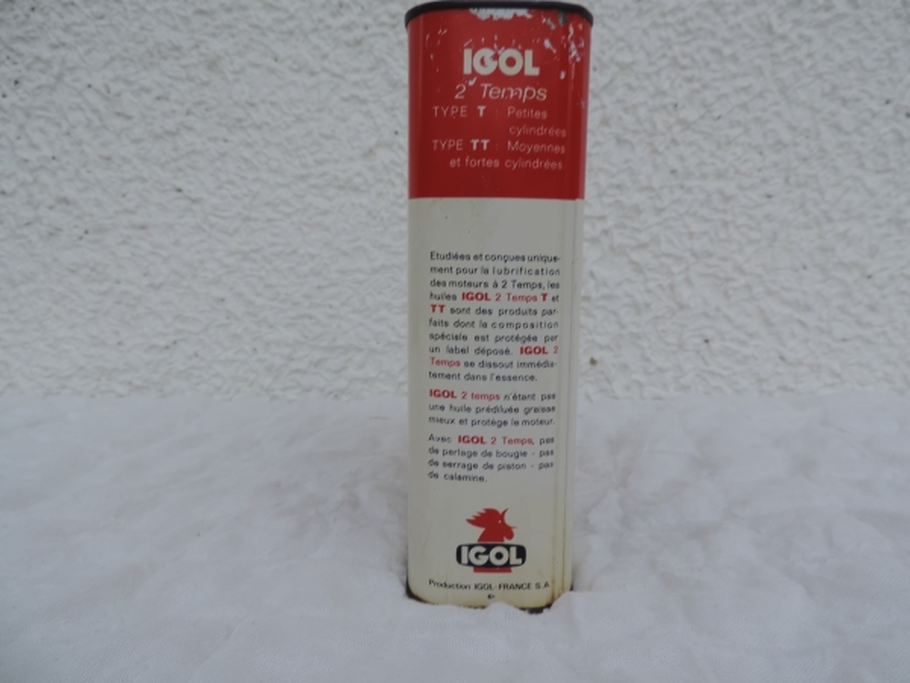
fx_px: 631
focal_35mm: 24
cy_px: 342
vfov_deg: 56.8
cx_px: 455
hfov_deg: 71.6
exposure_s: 1/50
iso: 80
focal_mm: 4.3
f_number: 3
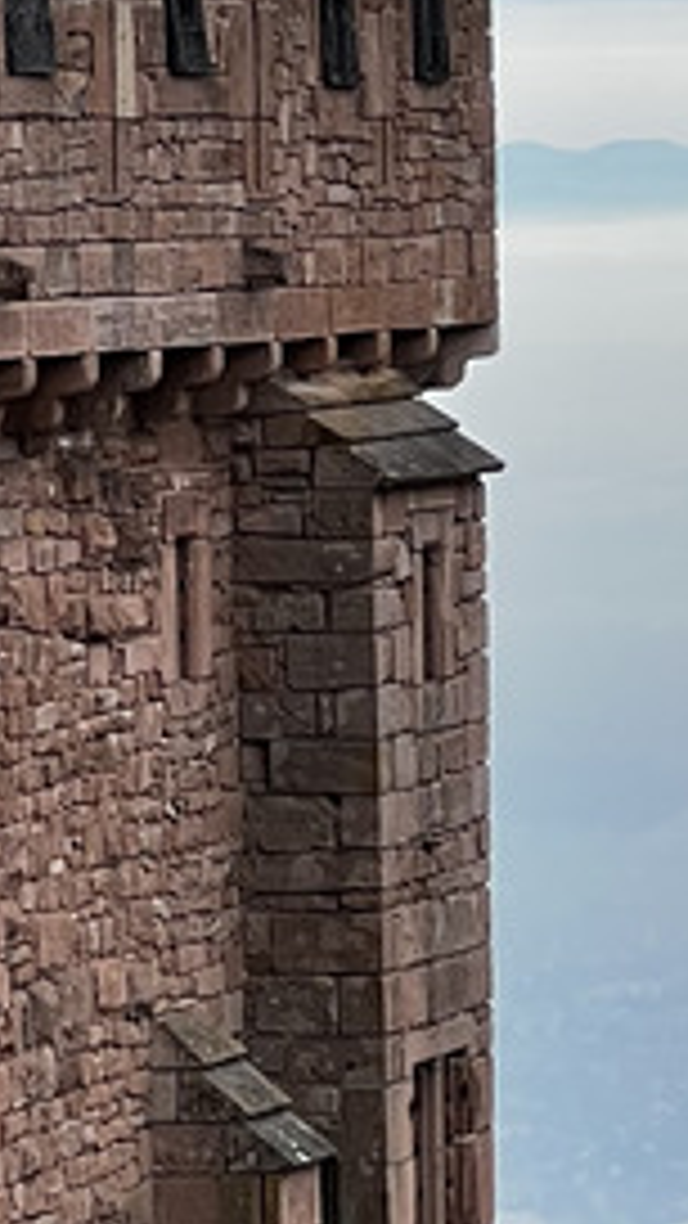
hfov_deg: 3.3
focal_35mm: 370
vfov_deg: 5.8
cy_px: 1480
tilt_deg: -6.2
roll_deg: +2.0
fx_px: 12000
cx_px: 886
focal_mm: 9
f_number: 2.8
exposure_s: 1/244
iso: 32
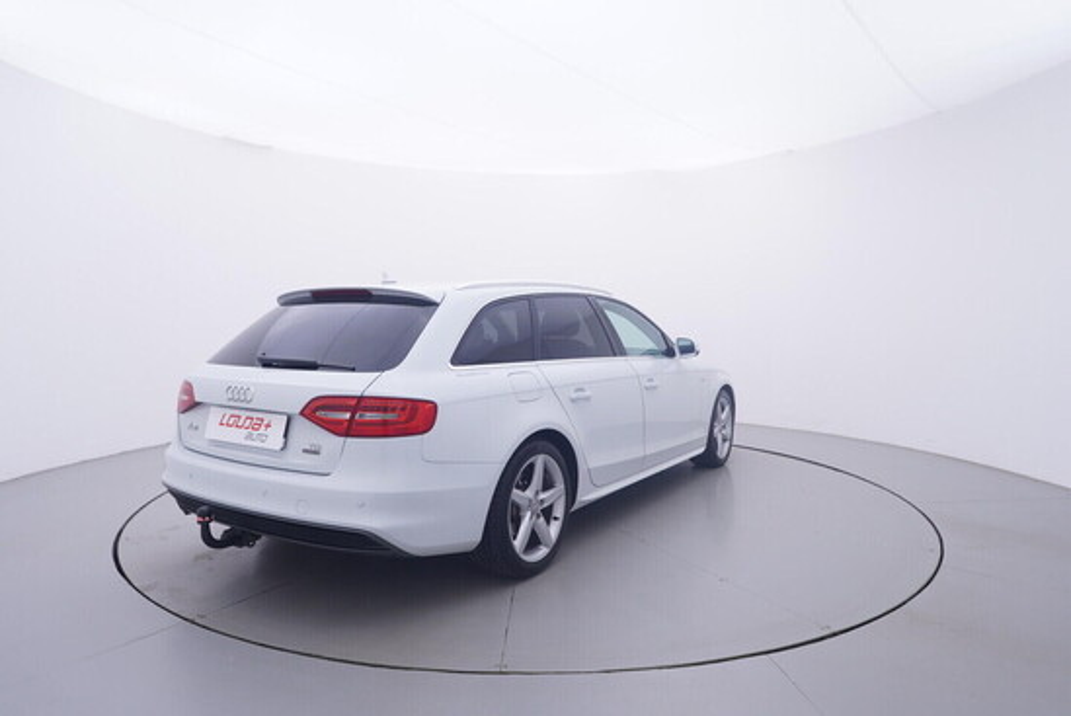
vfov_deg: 56.2
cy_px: 358
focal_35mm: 22
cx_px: 536
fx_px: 670
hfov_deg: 77.3
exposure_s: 1/80
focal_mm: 15
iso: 200
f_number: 5
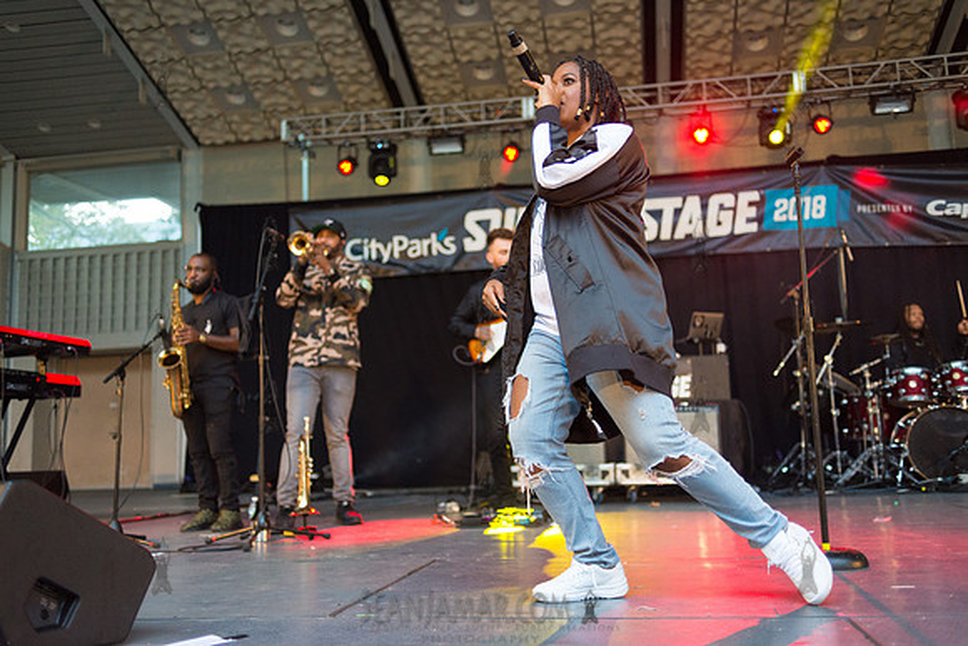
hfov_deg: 54.4
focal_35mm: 35
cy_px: 323
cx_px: 484
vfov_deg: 37.9
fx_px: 941
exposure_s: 1/800
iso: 2500
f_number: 2
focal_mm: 35
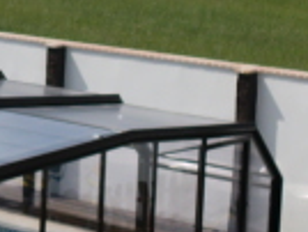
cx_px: -51
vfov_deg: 8.8
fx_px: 1489
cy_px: -39
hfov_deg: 11.6
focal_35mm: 167
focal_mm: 6.3
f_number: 7.8
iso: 64
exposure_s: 1/320
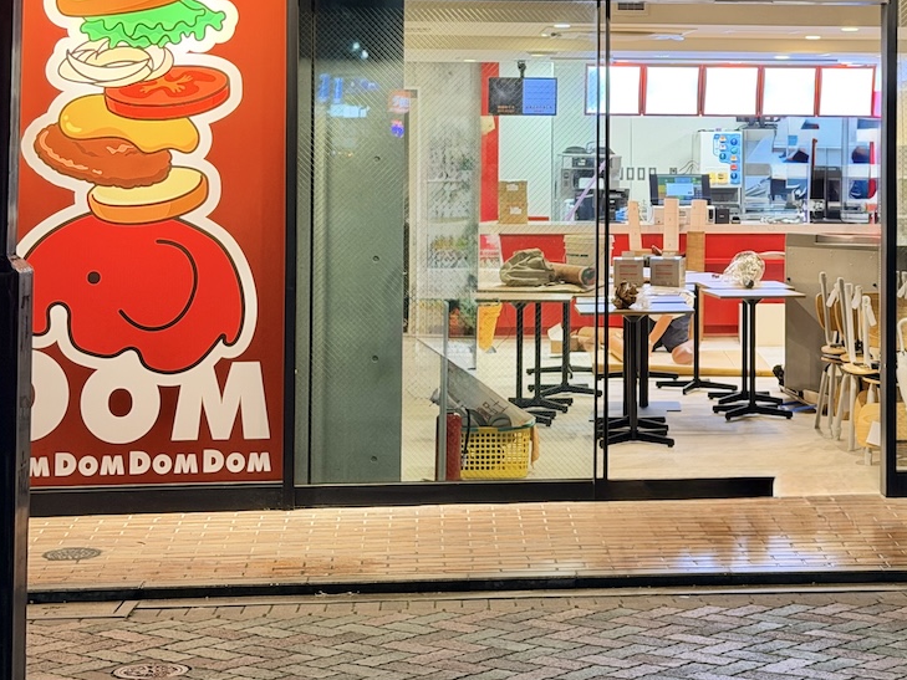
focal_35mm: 79
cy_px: 140
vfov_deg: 18.5
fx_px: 2070
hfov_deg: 24.5
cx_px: 648
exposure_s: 1/50
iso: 100
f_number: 1.78
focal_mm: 6.76
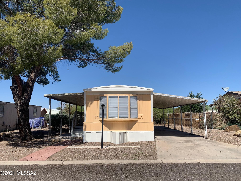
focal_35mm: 26
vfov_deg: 53.1
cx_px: 120
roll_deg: -1.3
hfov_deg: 67.3
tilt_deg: +7.6
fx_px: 181
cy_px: 90
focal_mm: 4.25
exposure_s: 1/3289
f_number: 1.8
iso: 25
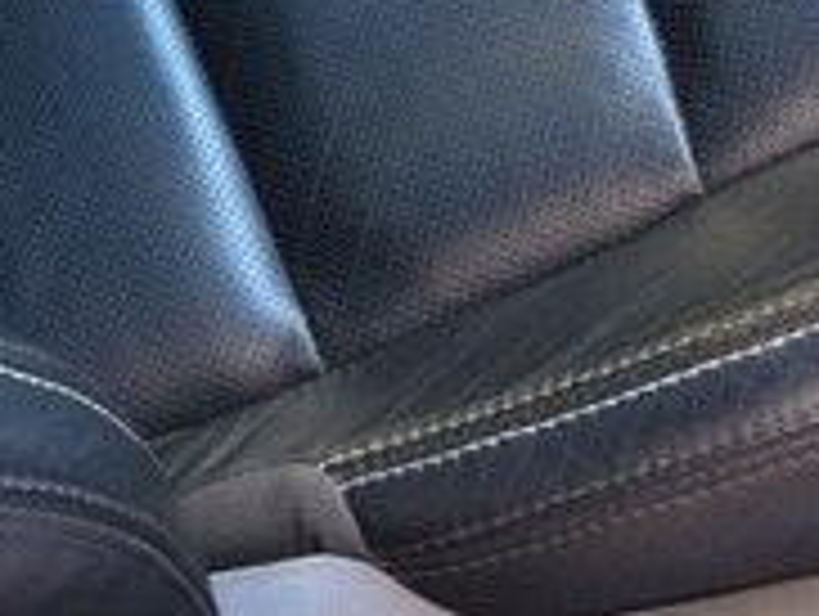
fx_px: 2488
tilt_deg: -46.2
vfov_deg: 12.8
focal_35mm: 105
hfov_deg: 18.0
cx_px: -108
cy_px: -492
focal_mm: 4.15
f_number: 2.2
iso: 160
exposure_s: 1/33
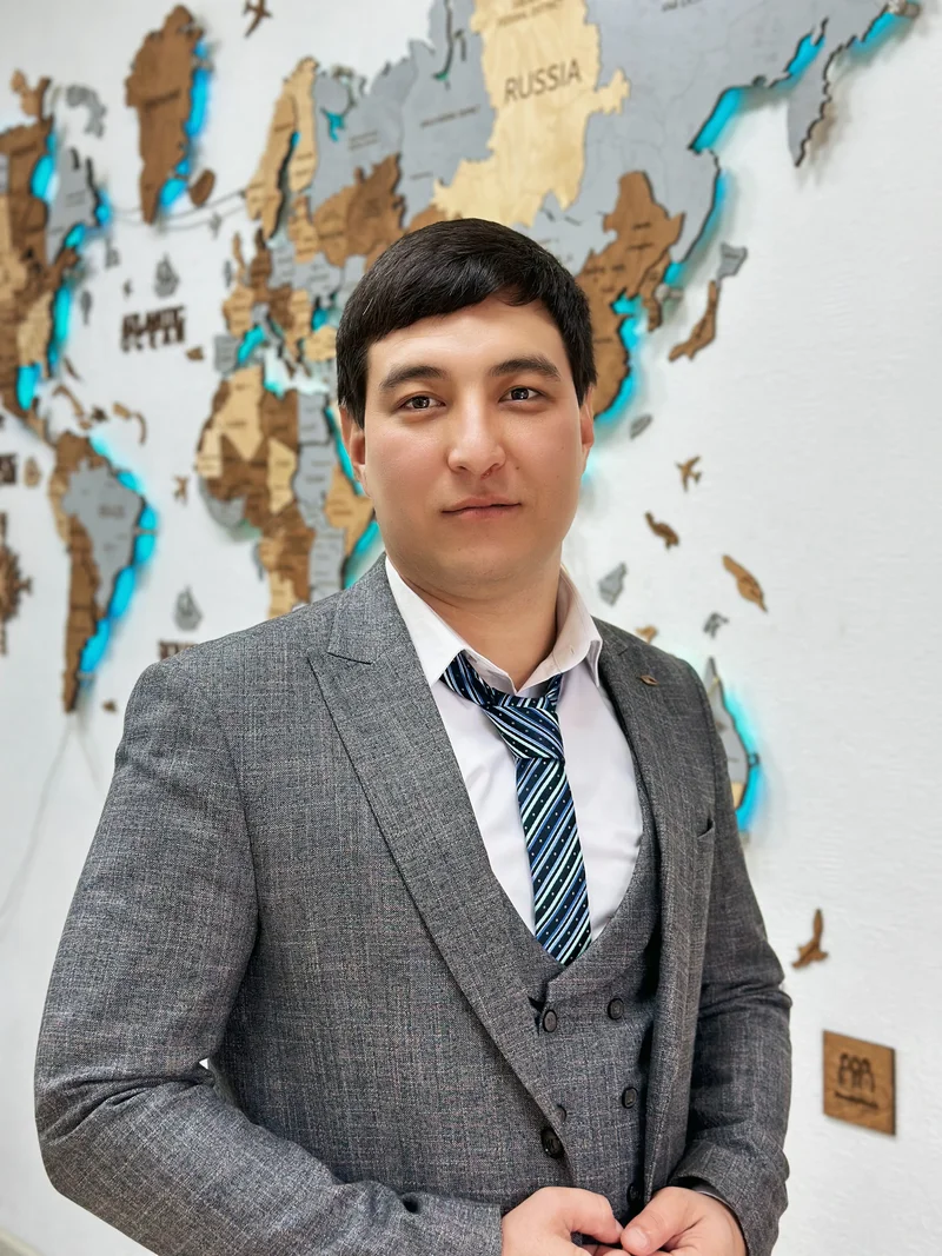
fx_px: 1742
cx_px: 471
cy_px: 628
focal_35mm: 48
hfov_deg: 30.3
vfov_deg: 39.7
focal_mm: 6.86
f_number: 1.78
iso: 100
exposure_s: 1/125
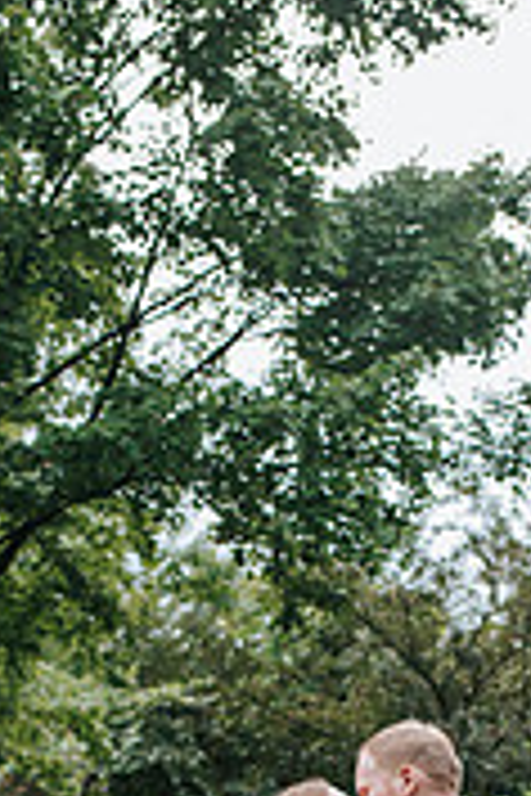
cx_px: 387
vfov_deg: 21.3
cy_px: 940
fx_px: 1969
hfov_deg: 15.3
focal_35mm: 89
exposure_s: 1/400
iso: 800
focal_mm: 35
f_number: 3.2
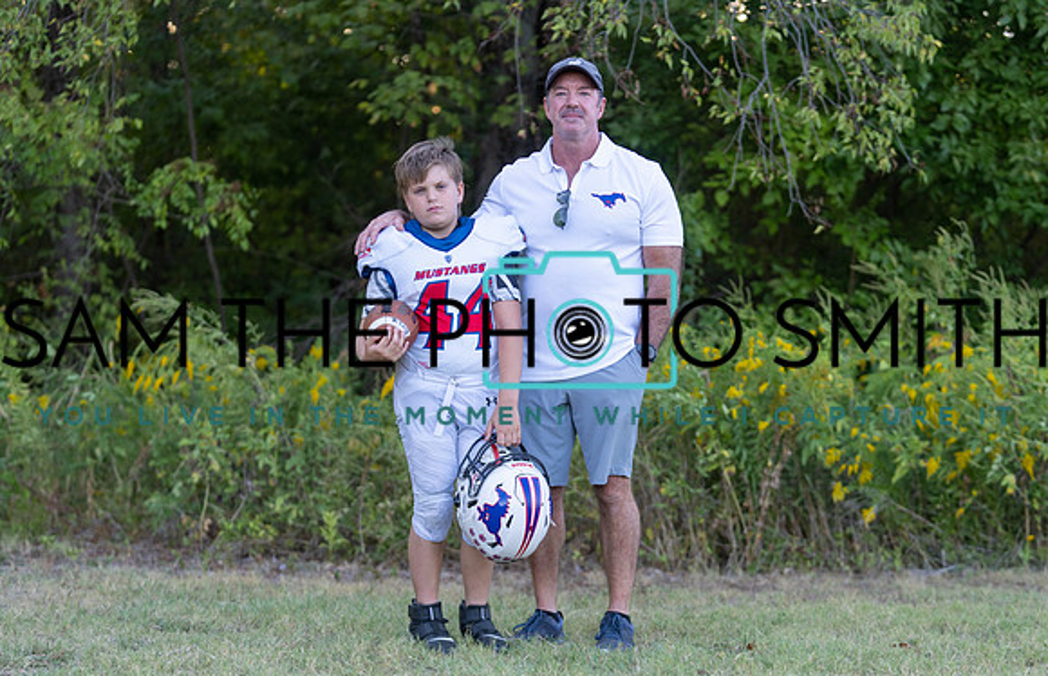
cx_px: 531
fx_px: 2468
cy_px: 380
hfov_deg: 24.0
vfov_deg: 15.6
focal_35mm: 86
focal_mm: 78
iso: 250
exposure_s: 1/320
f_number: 2.8
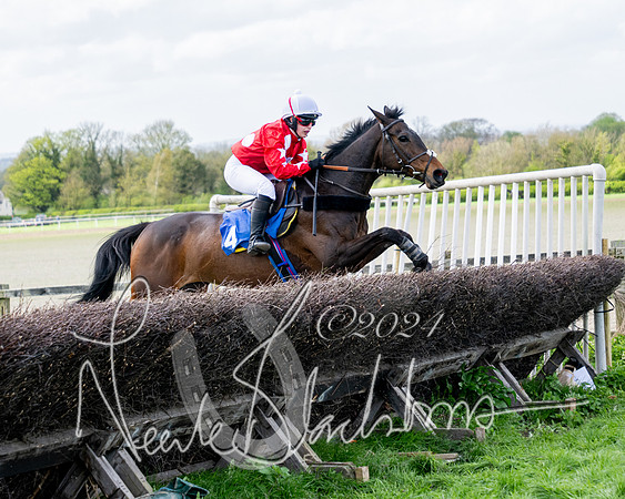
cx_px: 260
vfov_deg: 14.4
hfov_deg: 18.0
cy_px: 198
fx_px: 1976
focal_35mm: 107
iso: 400
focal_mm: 70
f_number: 3.5
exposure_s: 1/1600
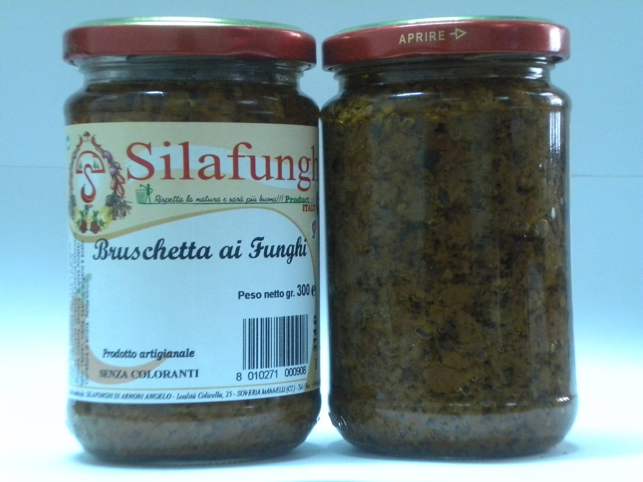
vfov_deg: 15.4
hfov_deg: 20.4
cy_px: 241
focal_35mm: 96
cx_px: 322
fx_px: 1783
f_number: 5.7
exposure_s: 1/5.1
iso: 800
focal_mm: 17.3
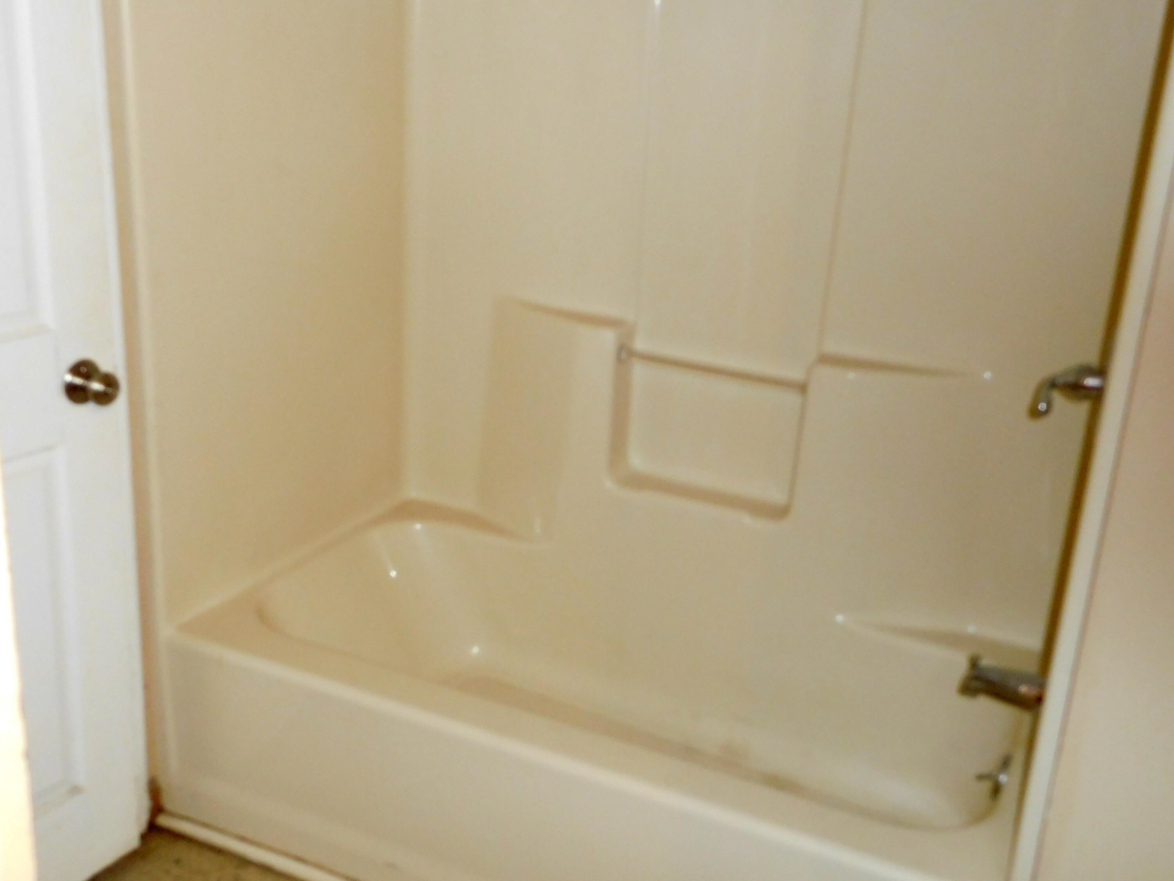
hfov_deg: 56.8
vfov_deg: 44.2
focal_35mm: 32
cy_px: 440
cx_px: 587
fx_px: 1085
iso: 450
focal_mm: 5.7
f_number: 3.6
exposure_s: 1/30
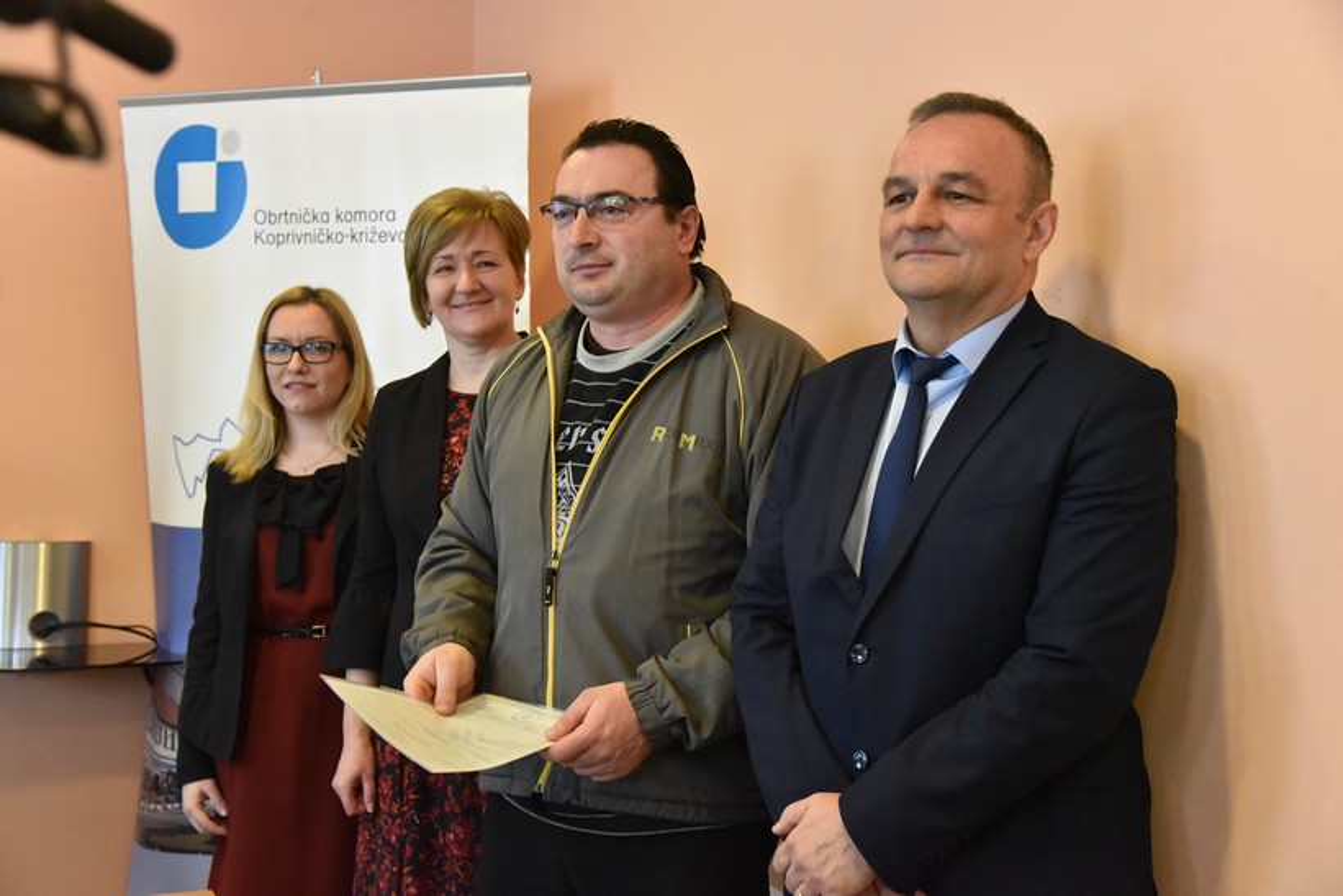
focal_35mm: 50
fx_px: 1865
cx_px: 672
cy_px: 448
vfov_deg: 27.0
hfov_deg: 39.6
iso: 10000
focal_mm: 50
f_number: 5.6
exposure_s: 1/125
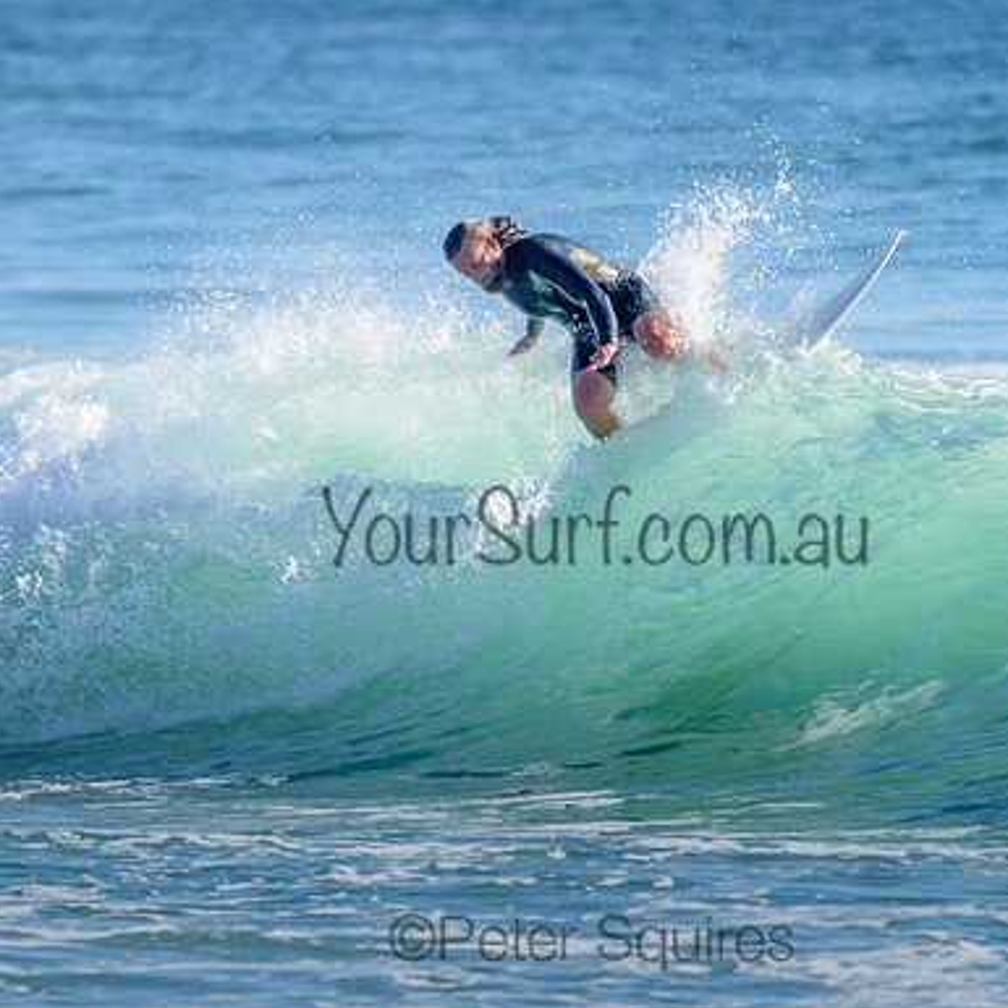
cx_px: 574
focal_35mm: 786
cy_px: 402
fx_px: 25895
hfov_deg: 2.2
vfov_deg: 2.2
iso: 200
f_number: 5.6
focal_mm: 500
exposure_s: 1/2000
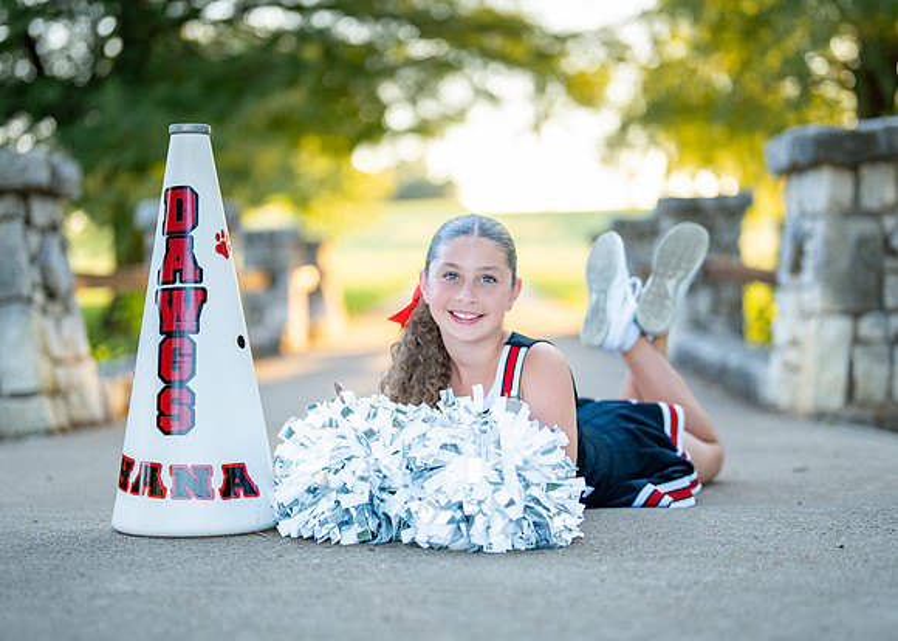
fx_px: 1553
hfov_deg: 32.3
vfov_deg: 23.3
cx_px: 452
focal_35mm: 61
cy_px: 356
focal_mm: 50
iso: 200
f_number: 1.2
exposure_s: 1/800
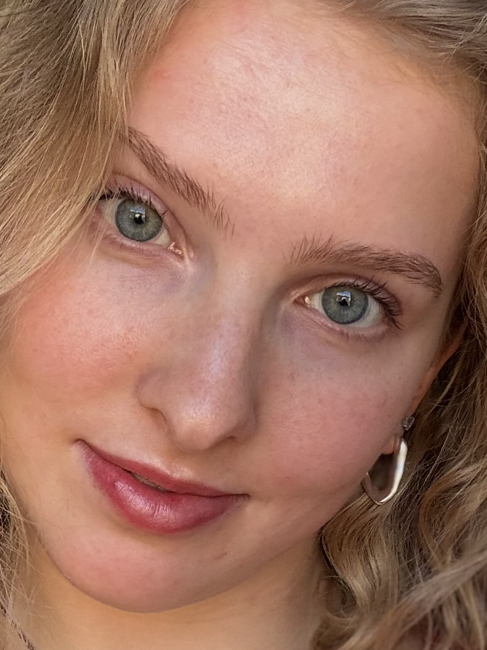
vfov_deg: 30.1
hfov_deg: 22.9
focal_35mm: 64
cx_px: 186
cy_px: 406
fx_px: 1201
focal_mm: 2.69
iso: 50
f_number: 1.9
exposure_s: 1/121
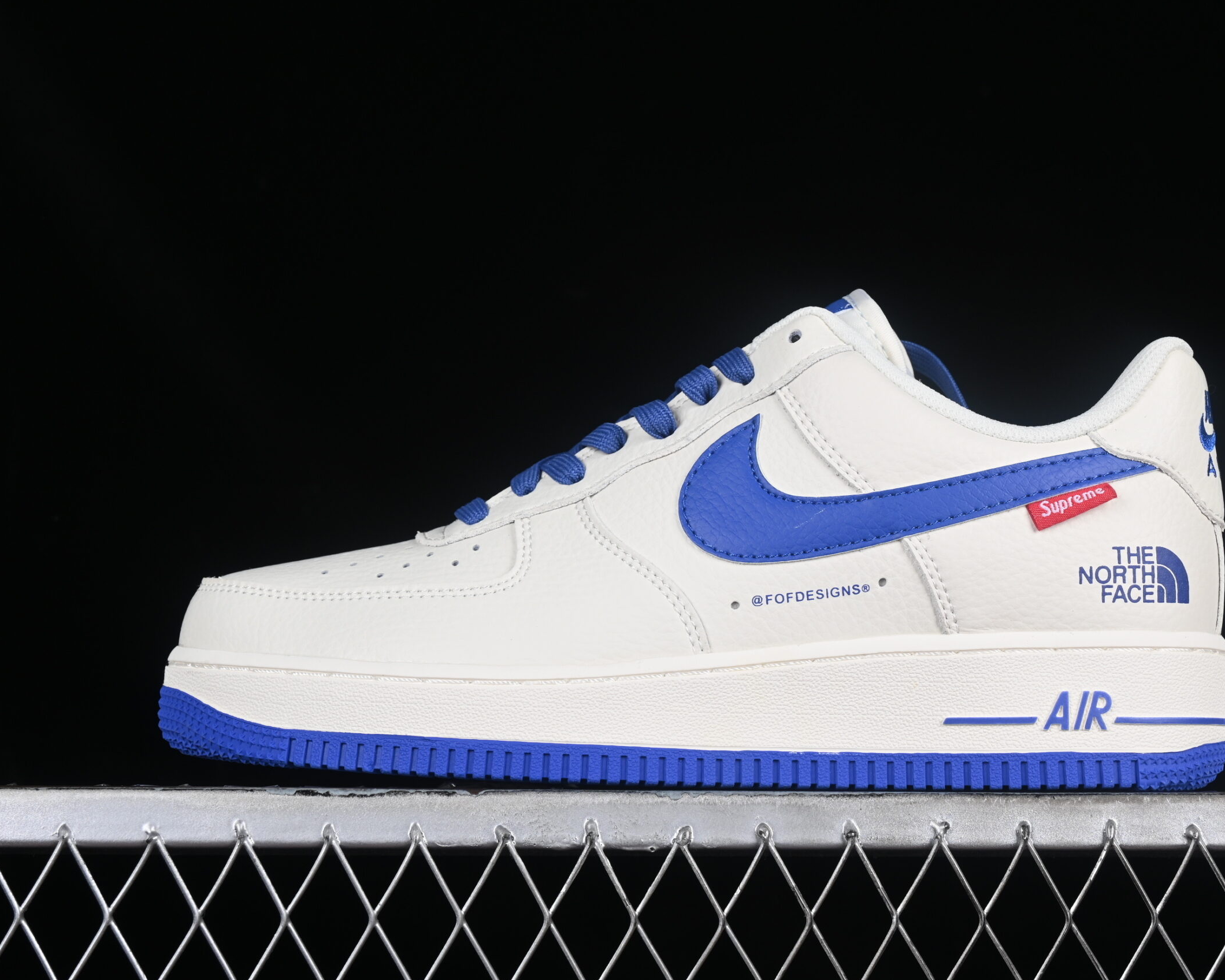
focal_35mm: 85
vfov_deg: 18.1
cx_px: 681
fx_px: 3082
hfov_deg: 22.5
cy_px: 491
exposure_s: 1/125
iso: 160
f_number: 8
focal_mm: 50
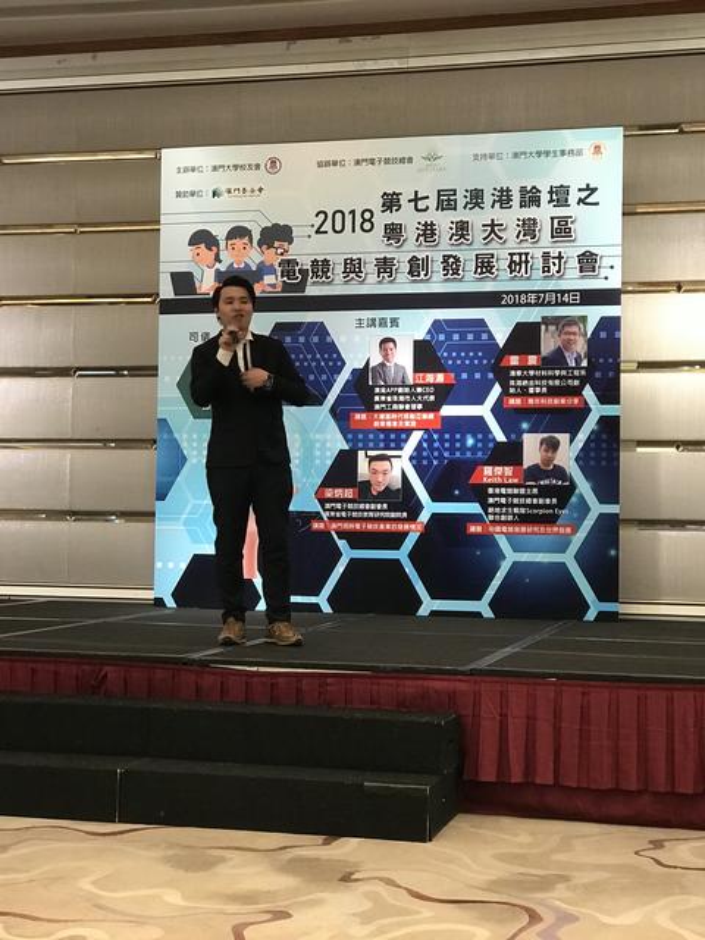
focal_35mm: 57
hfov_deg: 25.7
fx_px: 1548
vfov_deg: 33.8
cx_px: 352
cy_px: 470
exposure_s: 1/50
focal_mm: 6.6
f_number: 2.8
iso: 200
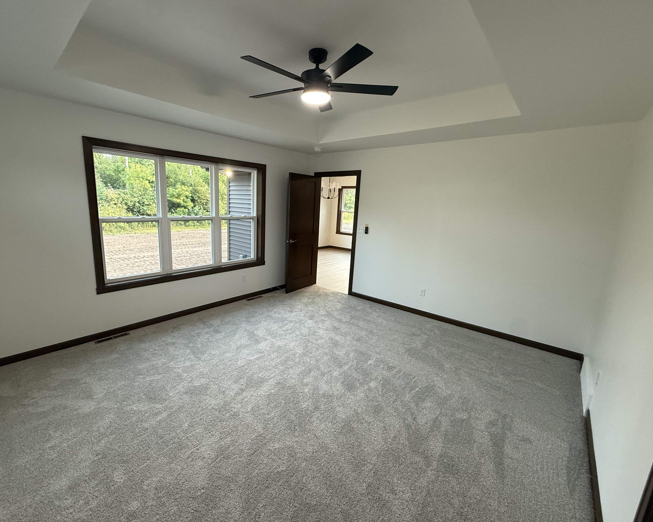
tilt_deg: -11.5
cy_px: 256
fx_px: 290
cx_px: 296
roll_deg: -3.0
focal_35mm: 15
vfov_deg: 84.0
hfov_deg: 96.5
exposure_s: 1/120
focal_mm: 2.22
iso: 250
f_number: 2.2
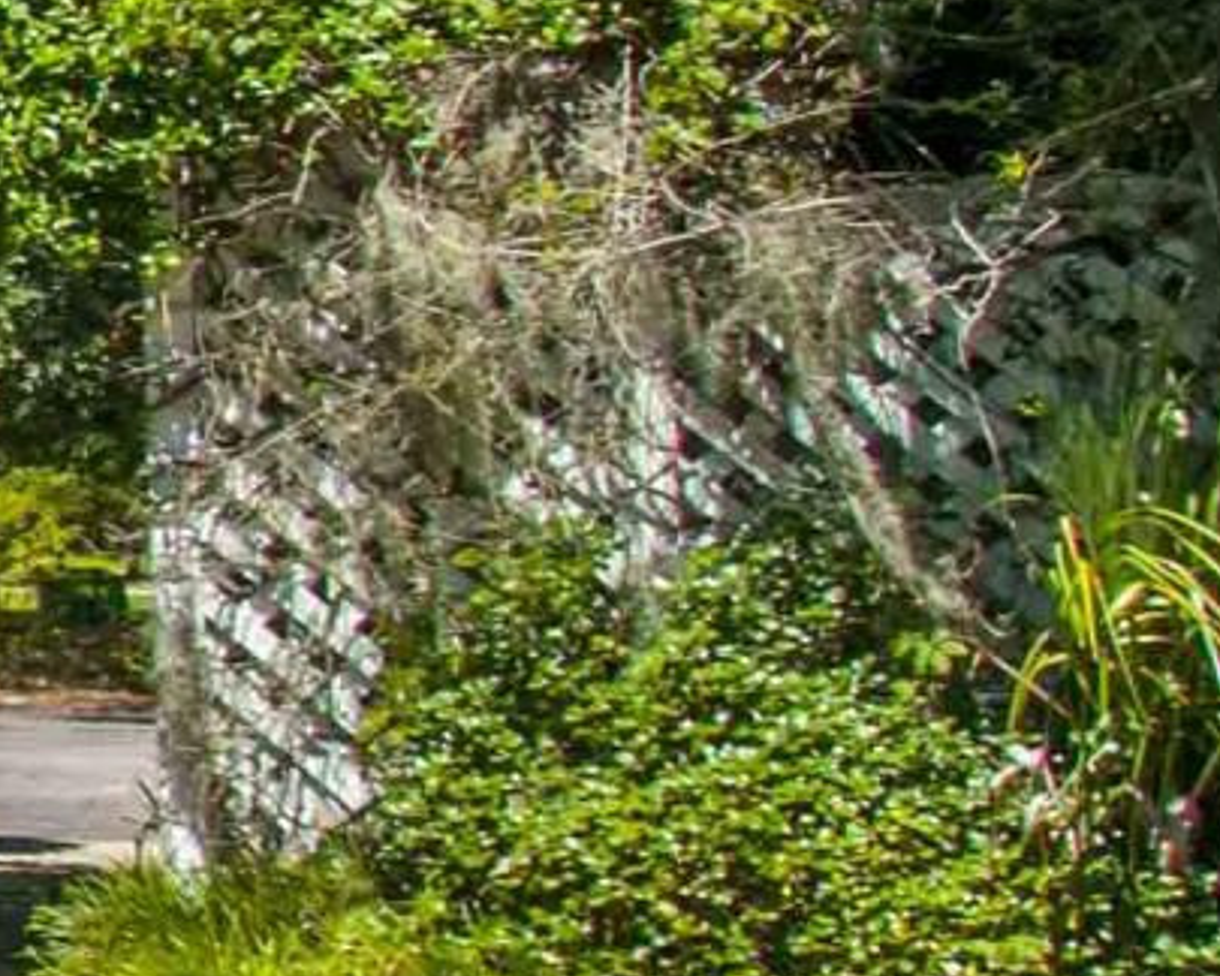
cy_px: 235
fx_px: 4513
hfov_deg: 9.2
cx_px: -3133
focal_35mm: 125
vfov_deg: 12.3
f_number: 10
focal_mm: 12
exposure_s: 1/250
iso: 200
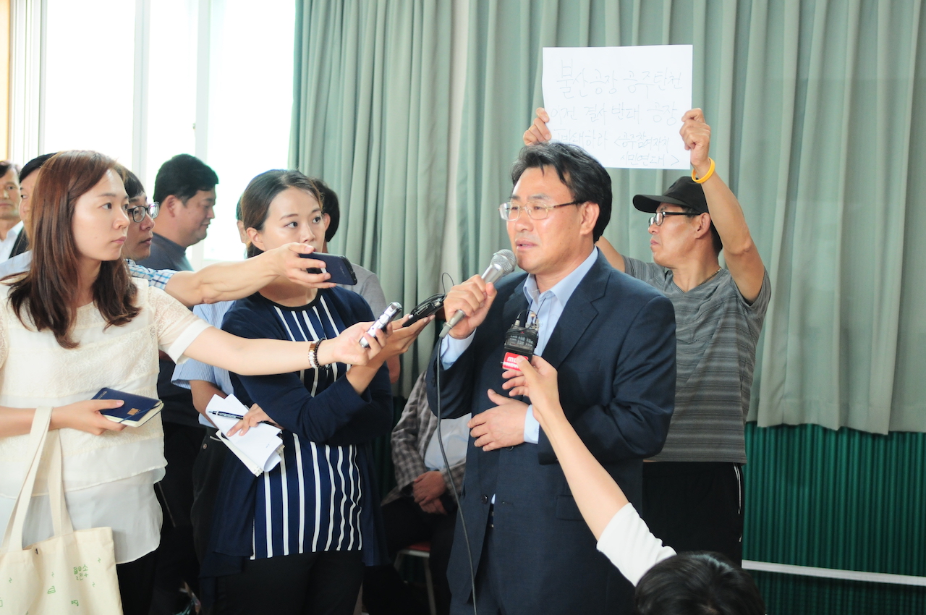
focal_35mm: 72
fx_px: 1850
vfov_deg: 18.9
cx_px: 463
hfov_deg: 28.1
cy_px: 308
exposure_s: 1/100
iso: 800
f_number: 2.8
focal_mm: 48
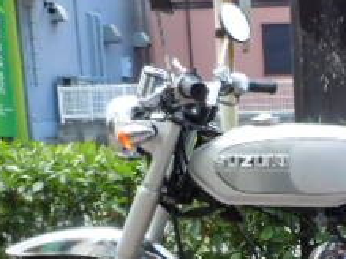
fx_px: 819
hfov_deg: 22.9
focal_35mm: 82
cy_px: 264
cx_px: 346
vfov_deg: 17.5
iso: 100
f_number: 3.7
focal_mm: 5
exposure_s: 1/125
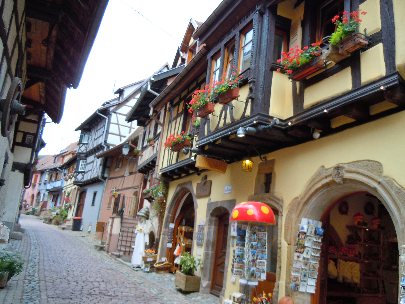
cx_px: 202
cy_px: 152
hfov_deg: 60.0
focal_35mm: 30
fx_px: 351
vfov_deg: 46.8
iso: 100
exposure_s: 1/80
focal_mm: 5.4
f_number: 3.5
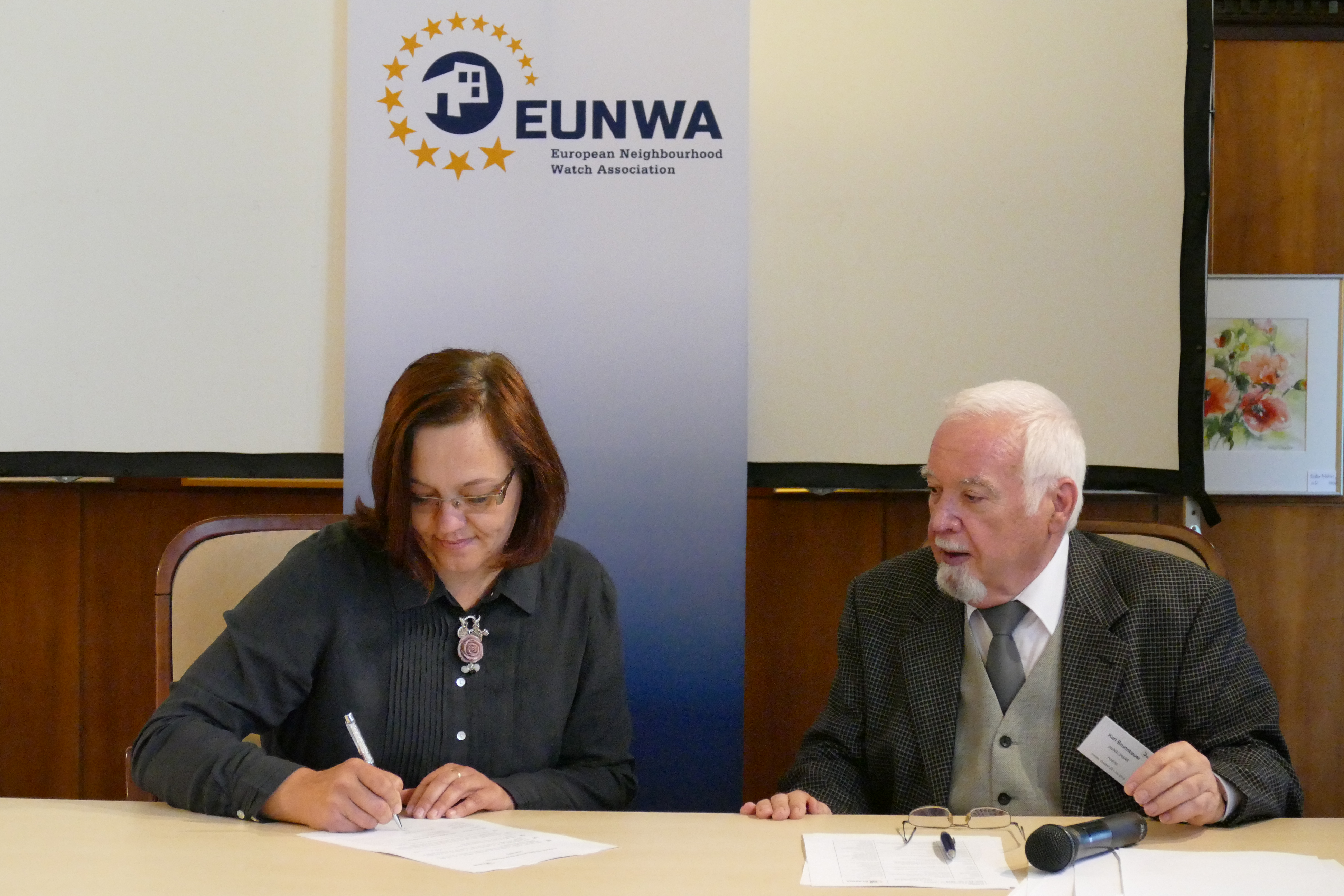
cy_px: 448
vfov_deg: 21.2
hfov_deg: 31.4
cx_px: 672
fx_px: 2389
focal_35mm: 64
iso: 3200
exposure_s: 1/125
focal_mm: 23.3
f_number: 3.6
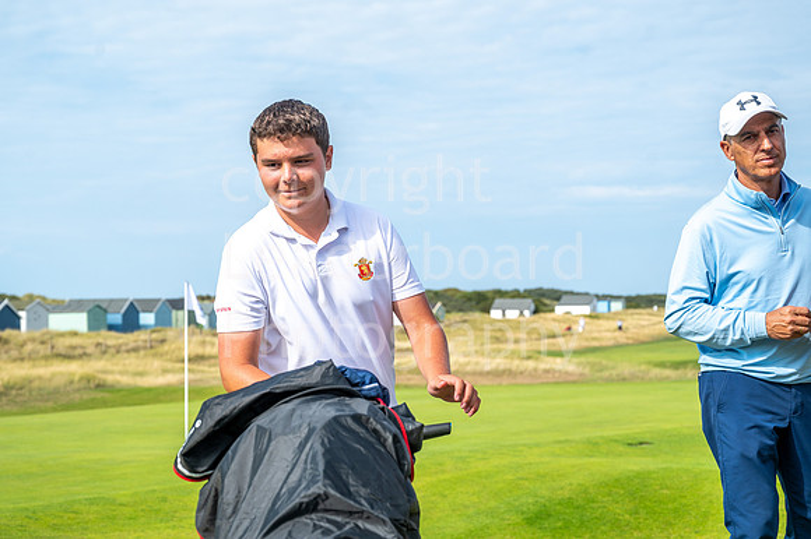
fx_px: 1474
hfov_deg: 30.8
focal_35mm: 65
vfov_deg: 20.7
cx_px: 411
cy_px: 254
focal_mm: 62
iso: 100
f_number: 5.6
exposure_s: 1/640
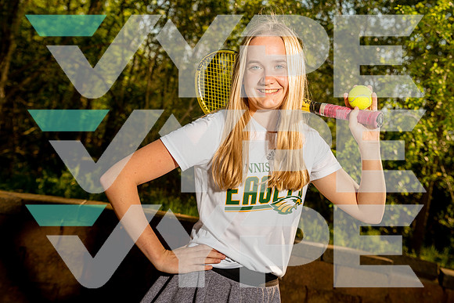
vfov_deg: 28.1
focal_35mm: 48
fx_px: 605
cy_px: 152
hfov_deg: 41.1
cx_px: 227
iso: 125
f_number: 4.5
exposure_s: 1/250
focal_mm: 48
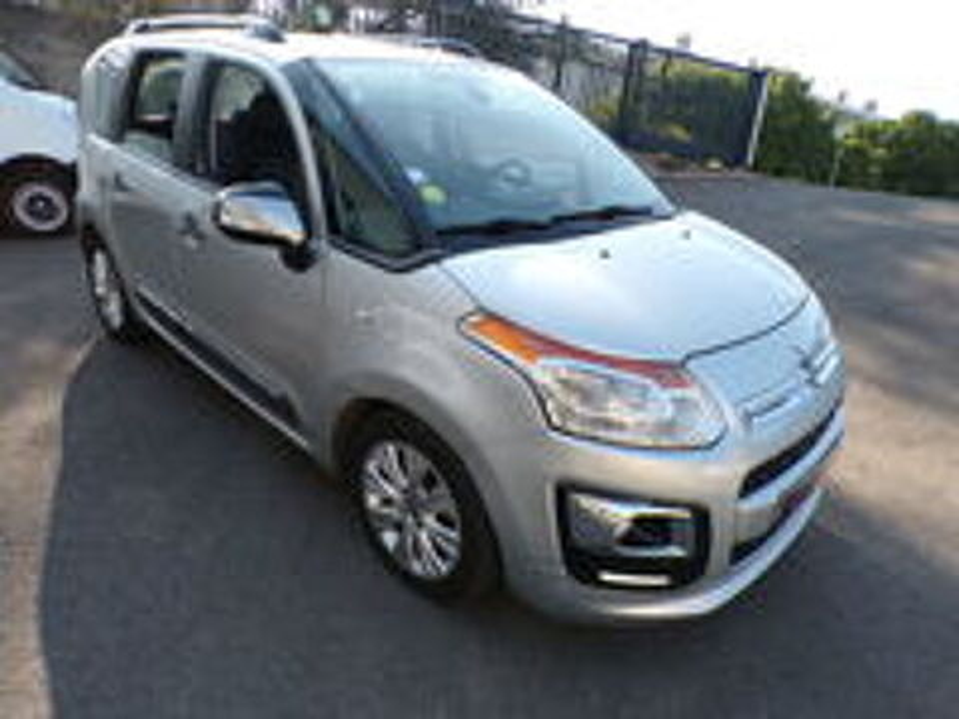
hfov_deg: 71.6
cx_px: 480
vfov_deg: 56.8
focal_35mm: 24
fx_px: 665
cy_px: 360
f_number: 4.4
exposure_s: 1/160
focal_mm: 4.3
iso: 100
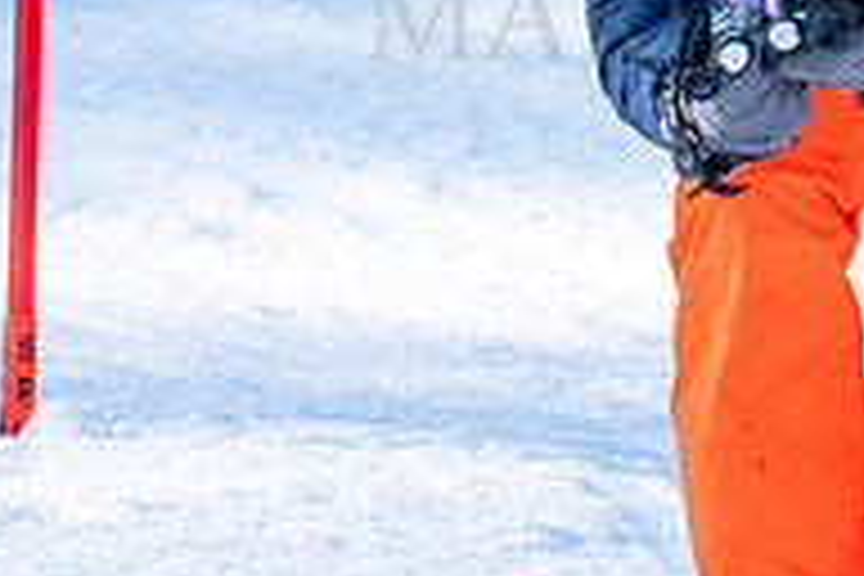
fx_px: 44085
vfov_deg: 0.7
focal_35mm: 1837
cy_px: 117
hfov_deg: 1.1
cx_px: 714
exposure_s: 1/2000
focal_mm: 560
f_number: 8
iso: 1250
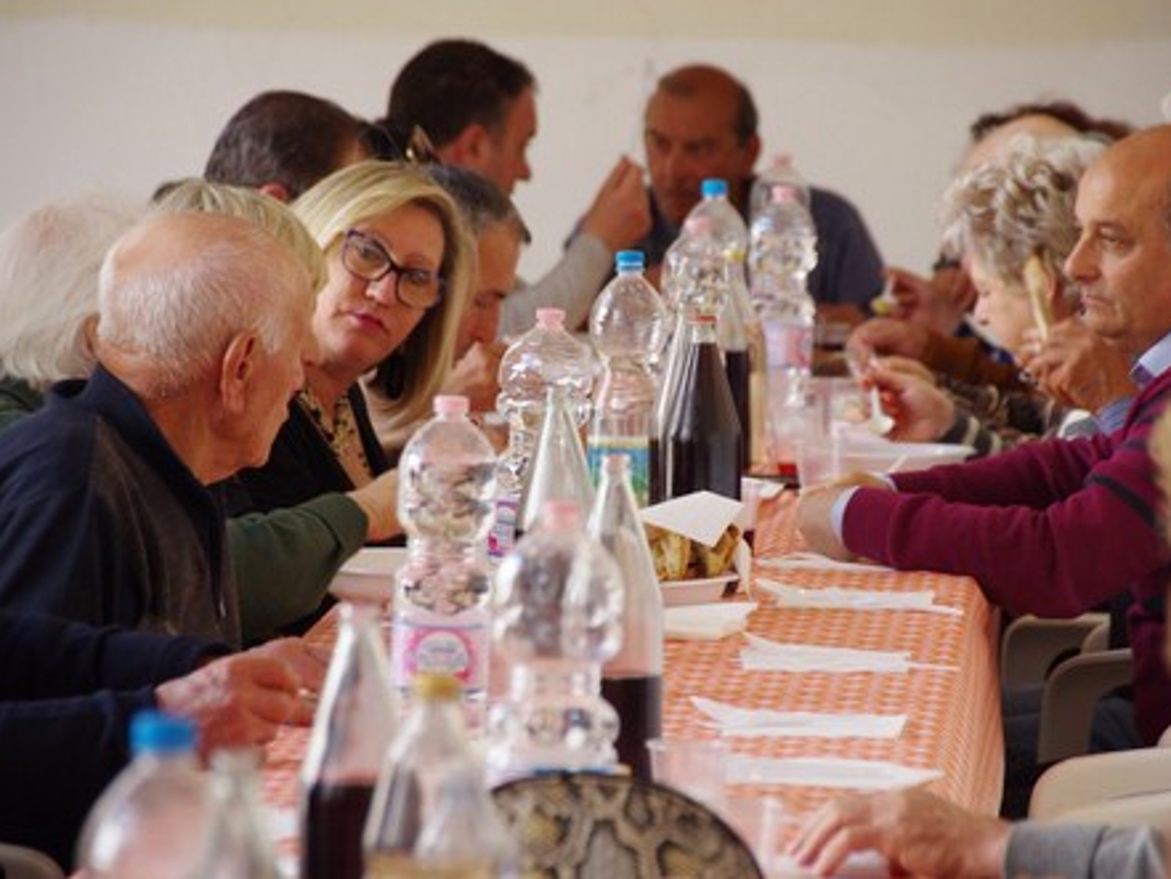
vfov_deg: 5.9
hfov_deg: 7.8
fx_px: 8561
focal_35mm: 253
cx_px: 640
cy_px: 440
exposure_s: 1/60
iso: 640
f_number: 6.3
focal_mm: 155
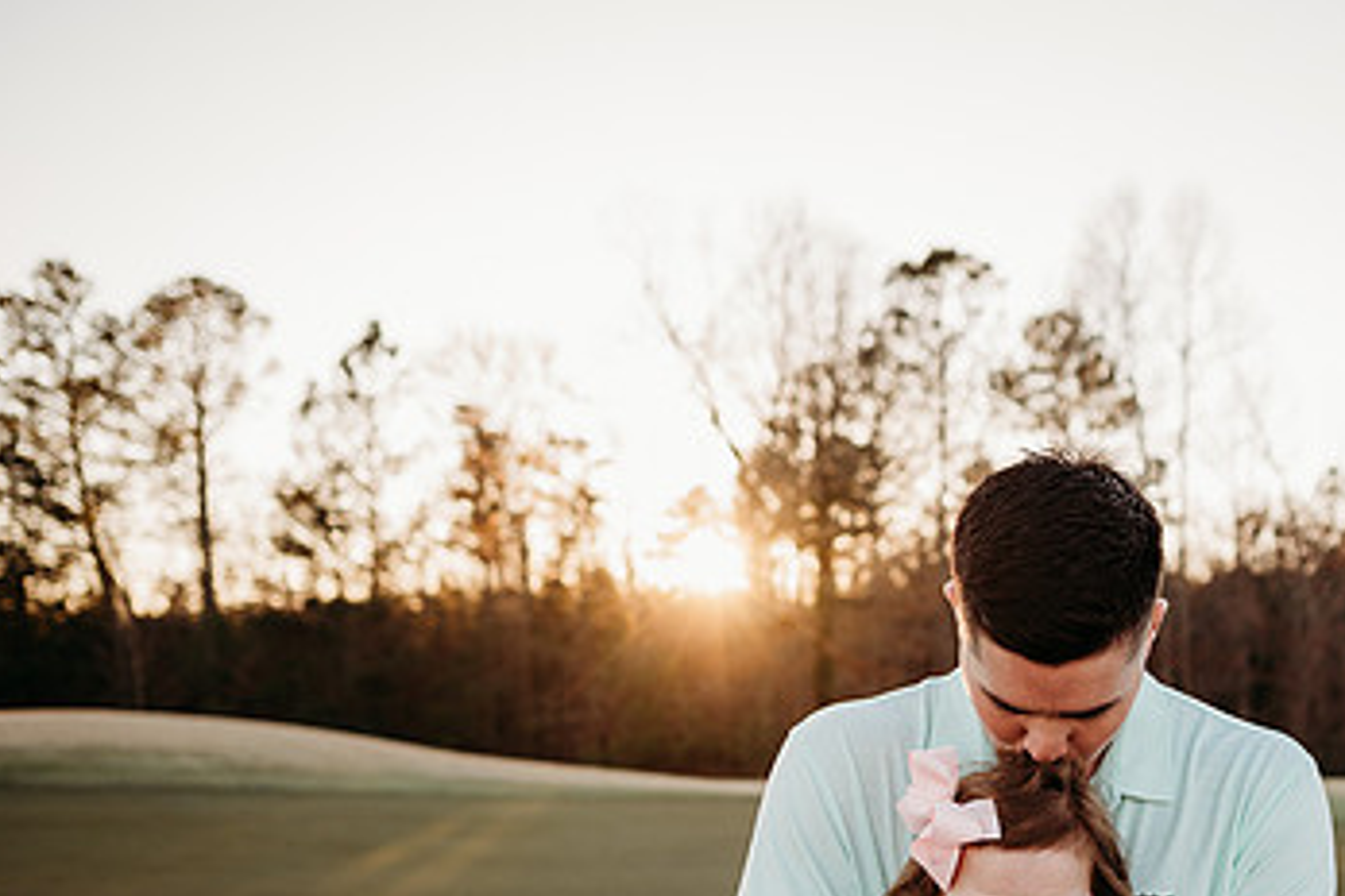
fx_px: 1494
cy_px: 697
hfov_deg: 46.4
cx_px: 1036
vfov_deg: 32.6
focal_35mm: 40
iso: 160
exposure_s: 1/640
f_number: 2.5
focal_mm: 24
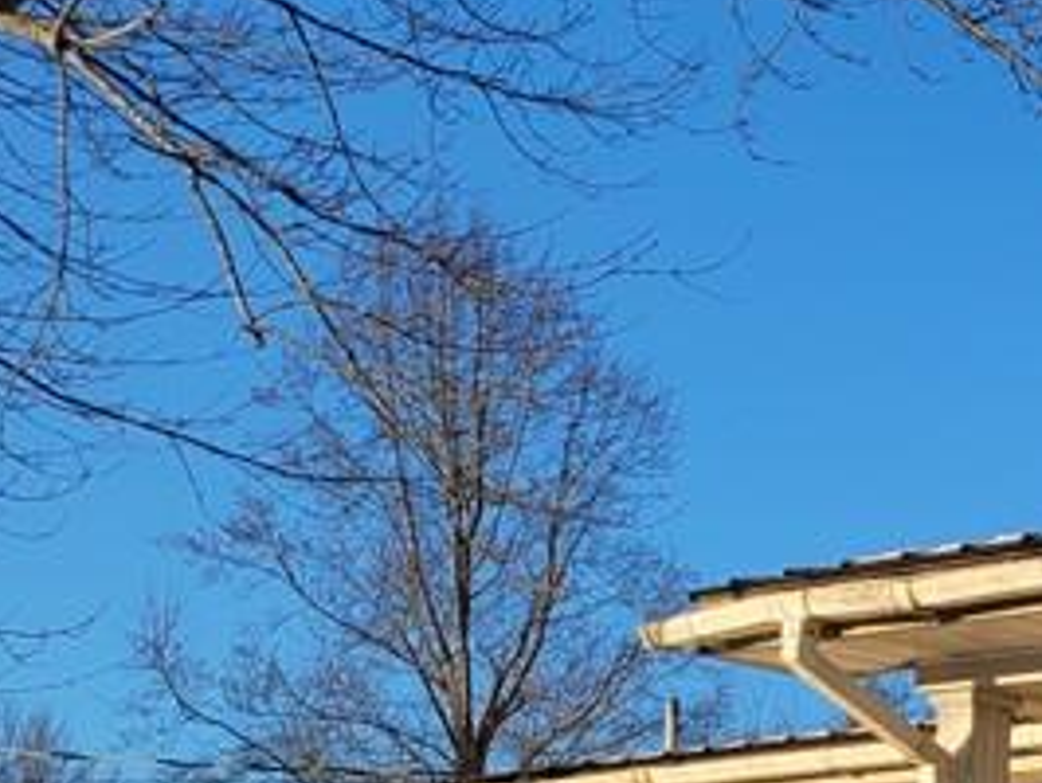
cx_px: 1912
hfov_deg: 16.3
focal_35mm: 100
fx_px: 3013
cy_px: 1190
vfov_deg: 13.9
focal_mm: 5.4
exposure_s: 1/1324
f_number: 1.8
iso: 40
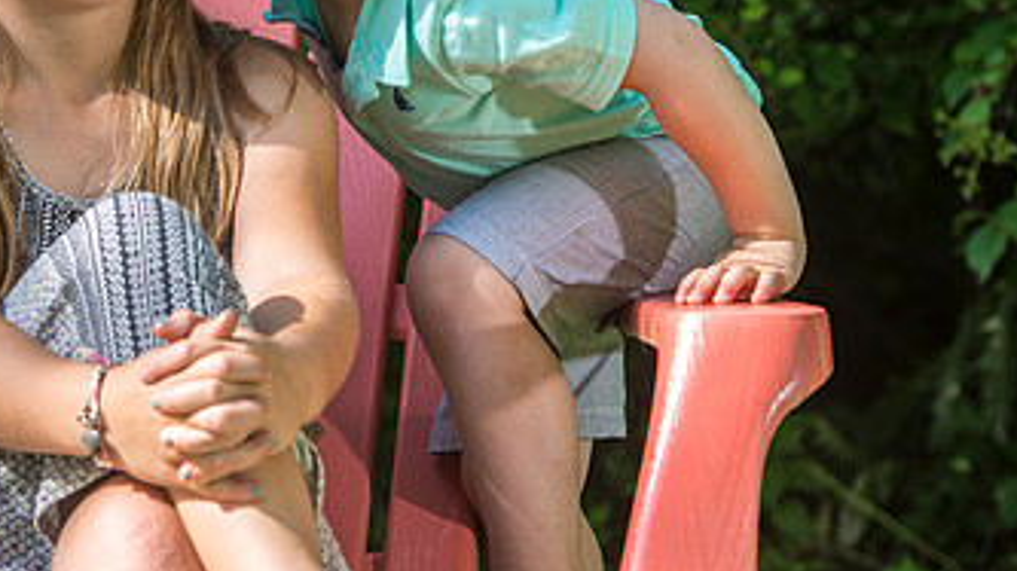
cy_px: 149
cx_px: 302
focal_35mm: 227
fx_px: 6119
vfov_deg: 5.3
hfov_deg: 9.5
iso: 100
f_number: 5
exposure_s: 1/160
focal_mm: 112
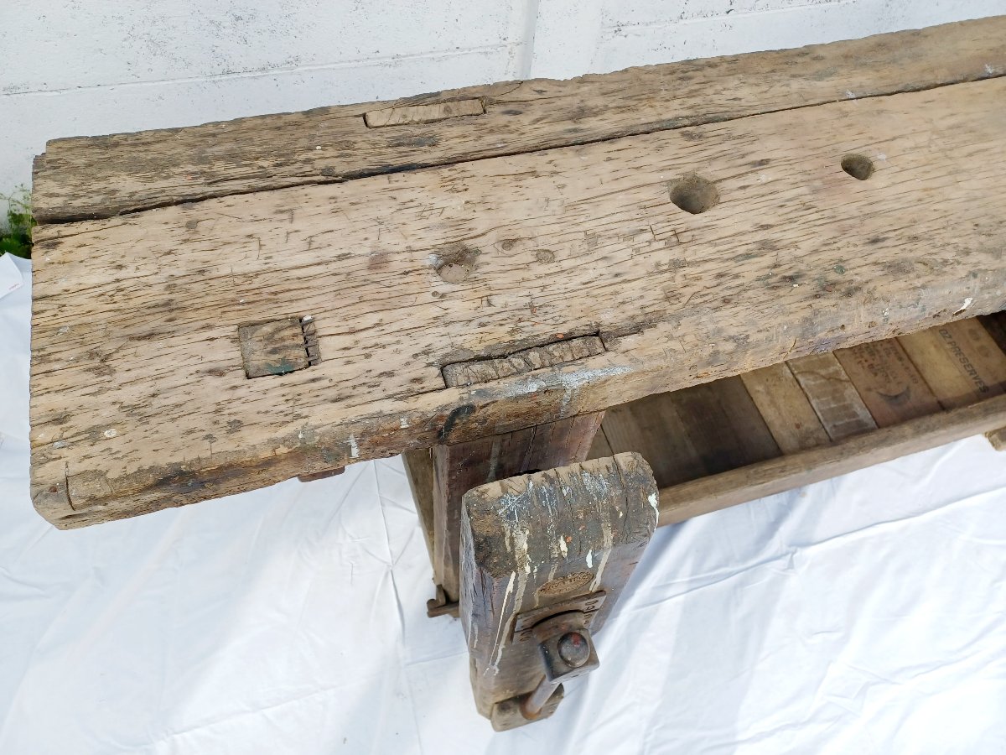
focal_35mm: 25
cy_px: 378
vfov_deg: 54.9
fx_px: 727
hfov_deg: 69.4
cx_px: 503
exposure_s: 1/164
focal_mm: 4.6
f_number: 1.8
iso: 32
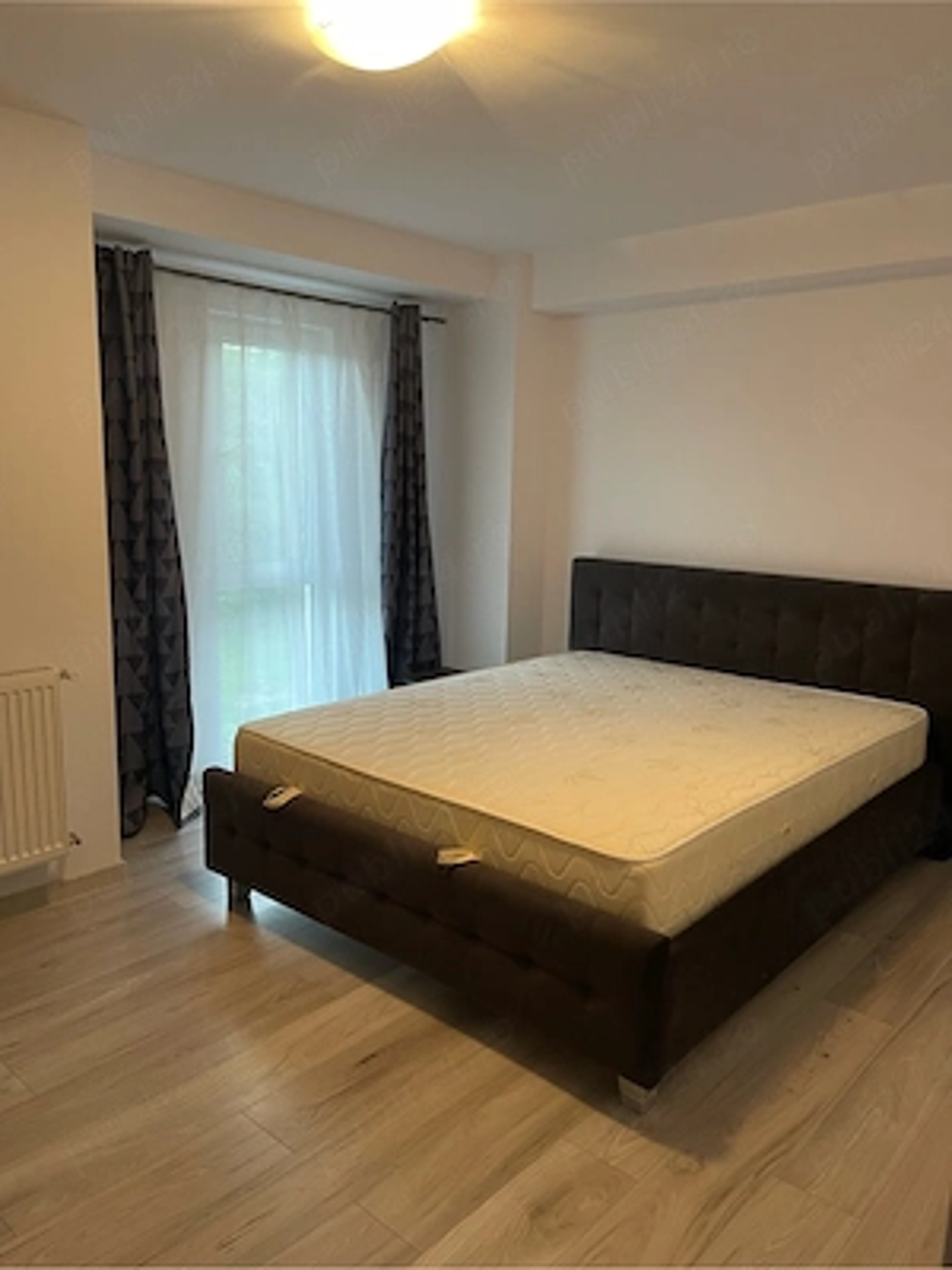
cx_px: 476
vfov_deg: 67.3
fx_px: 953
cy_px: 635
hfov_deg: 53.1
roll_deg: -1.3
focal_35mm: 26
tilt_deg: -10.3
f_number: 1.6
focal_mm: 5.1
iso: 200
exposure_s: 1/50
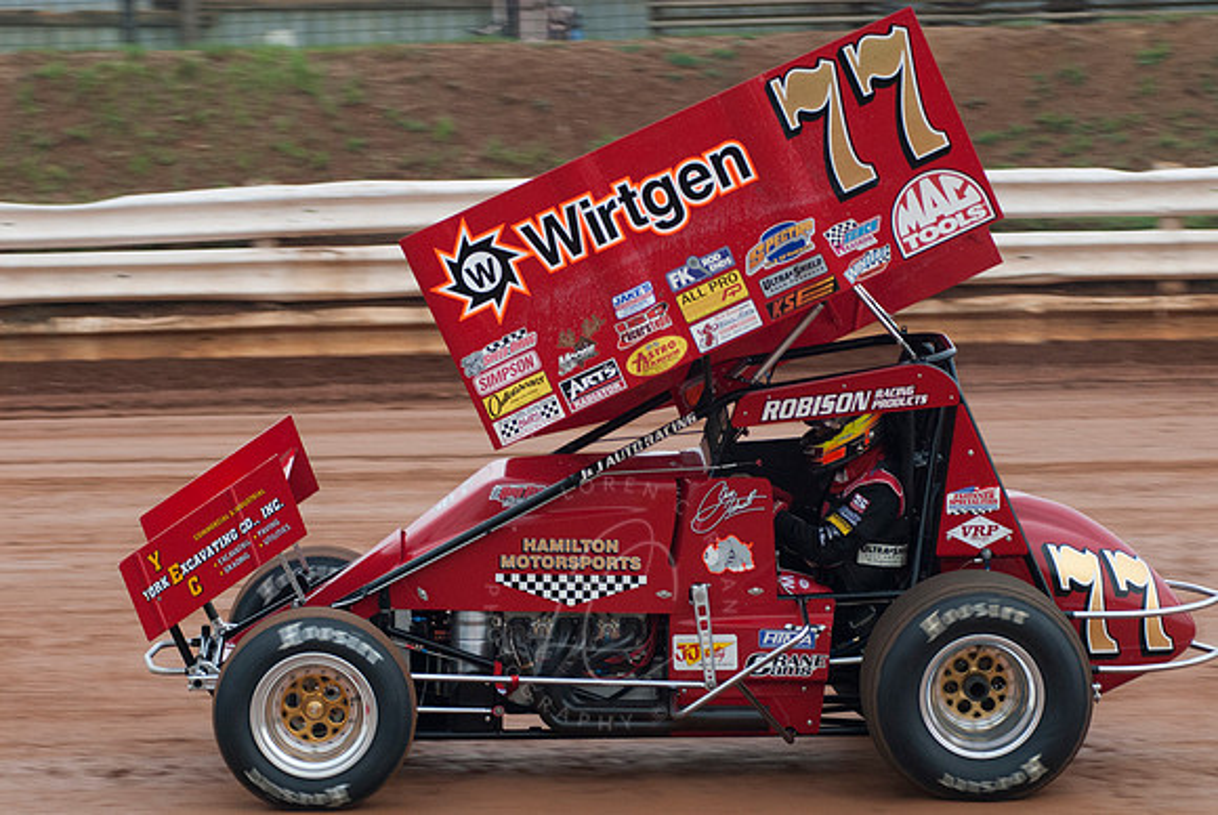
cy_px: 408
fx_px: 5080
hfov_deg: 13.7
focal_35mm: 150
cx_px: 609
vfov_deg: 9.2
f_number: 4
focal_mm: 100
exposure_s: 1/320
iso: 400
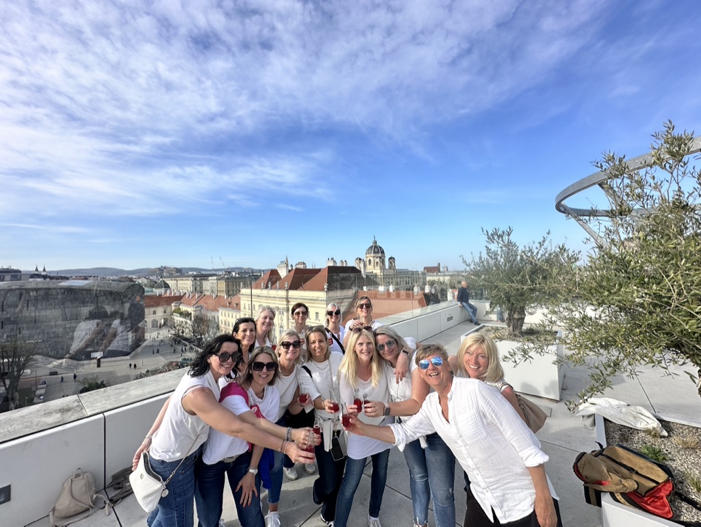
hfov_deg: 102.0
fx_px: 284
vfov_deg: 85.7
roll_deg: +1.8
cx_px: 350
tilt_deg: +1.4
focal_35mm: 14
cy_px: 264
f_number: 2.2
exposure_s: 1/1247
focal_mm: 2.22
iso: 50
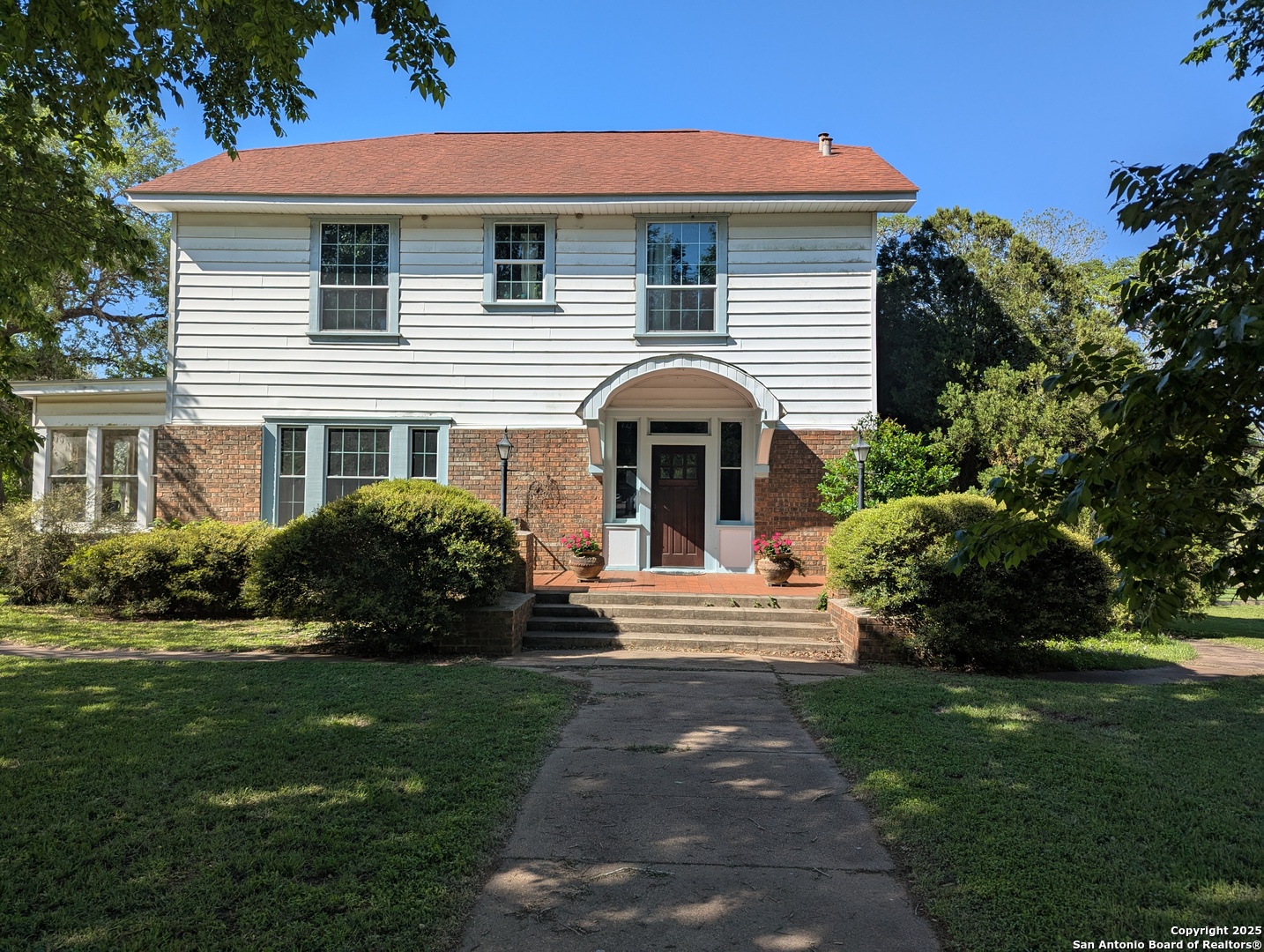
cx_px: 632
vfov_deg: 56.9
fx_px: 878
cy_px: 476
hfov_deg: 71.5
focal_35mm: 24
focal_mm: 6.81
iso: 42
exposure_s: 1/1572
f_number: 1.85
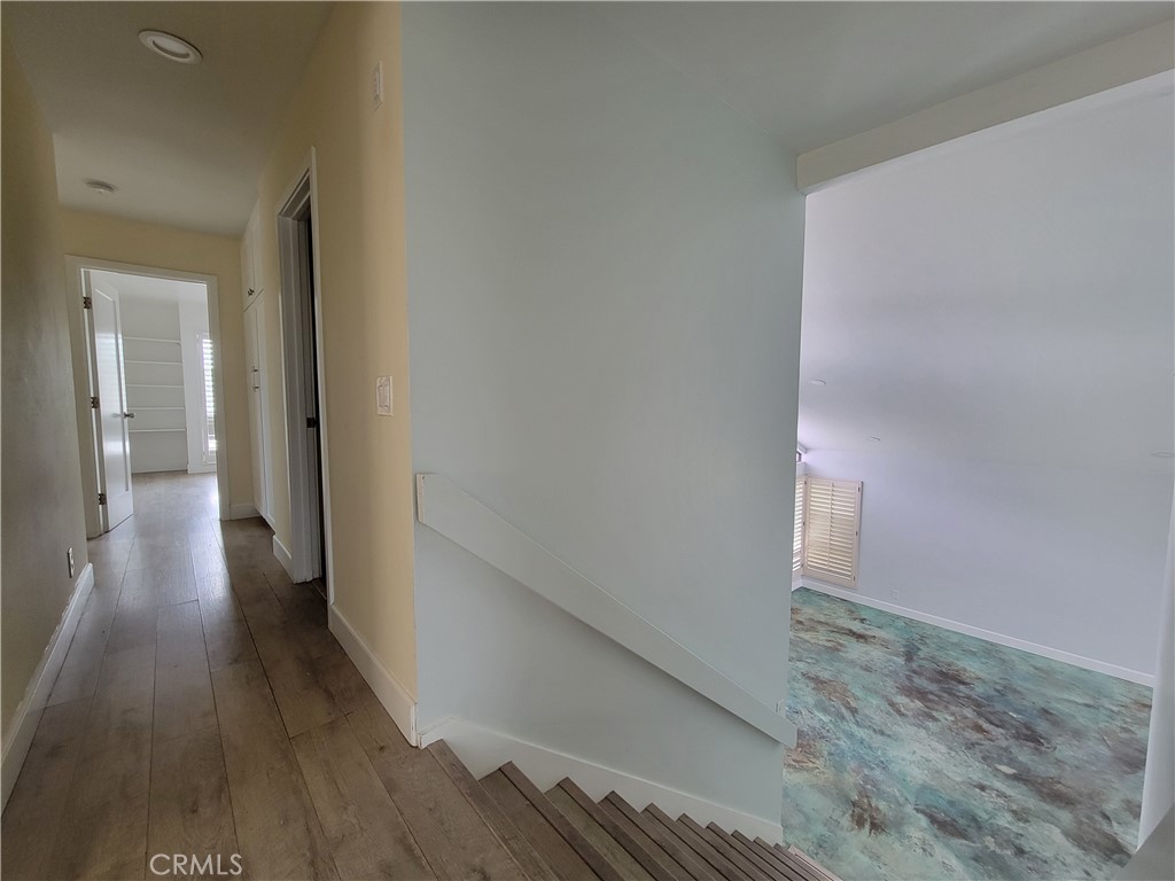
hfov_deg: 106.2
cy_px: 440
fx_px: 441
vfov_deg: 89.9
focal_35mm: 13
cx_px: 588
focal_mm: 2.2
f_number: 2.2
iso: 160
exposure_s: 1/50
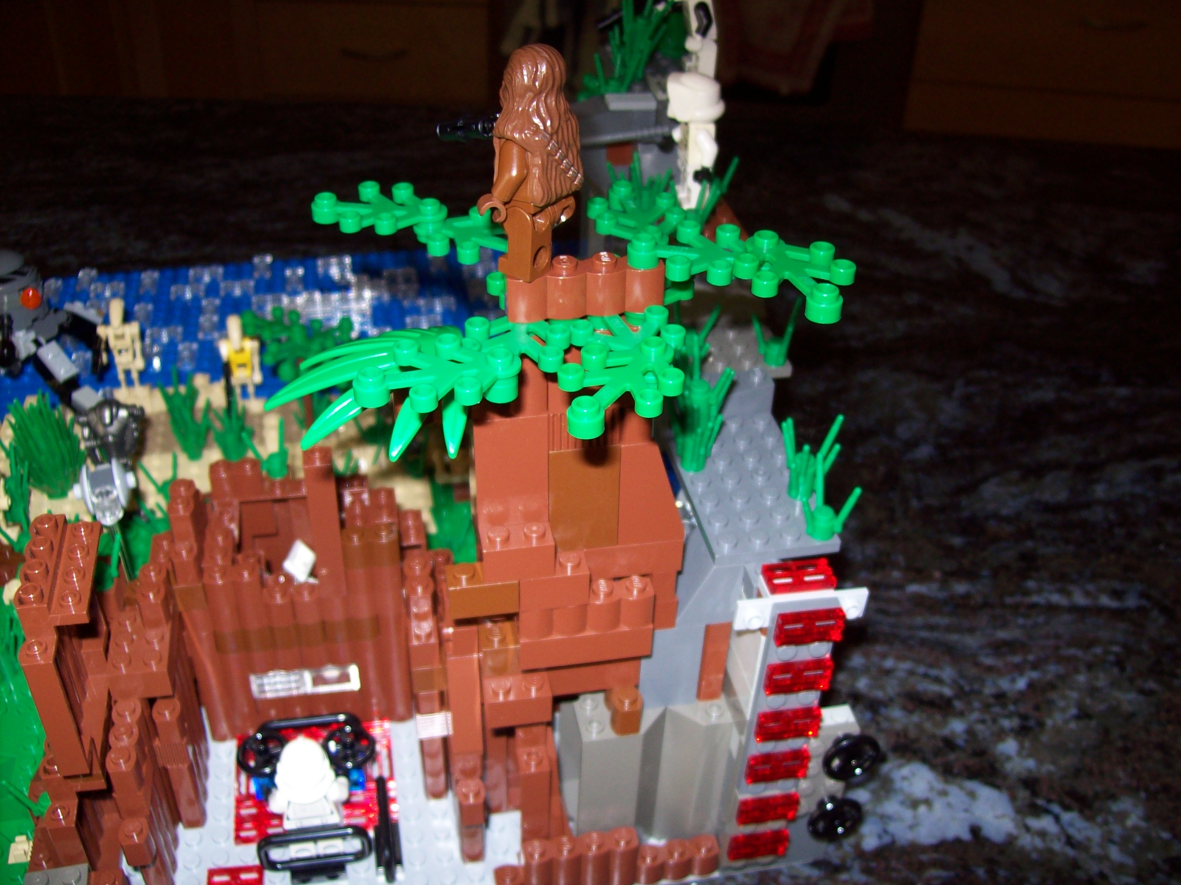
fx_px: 1228
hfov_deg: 51.4
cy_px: 442
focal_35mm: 36
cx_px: 590
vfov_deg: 39.6
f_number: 2.7
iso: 80
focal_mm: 6
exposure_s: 1/64
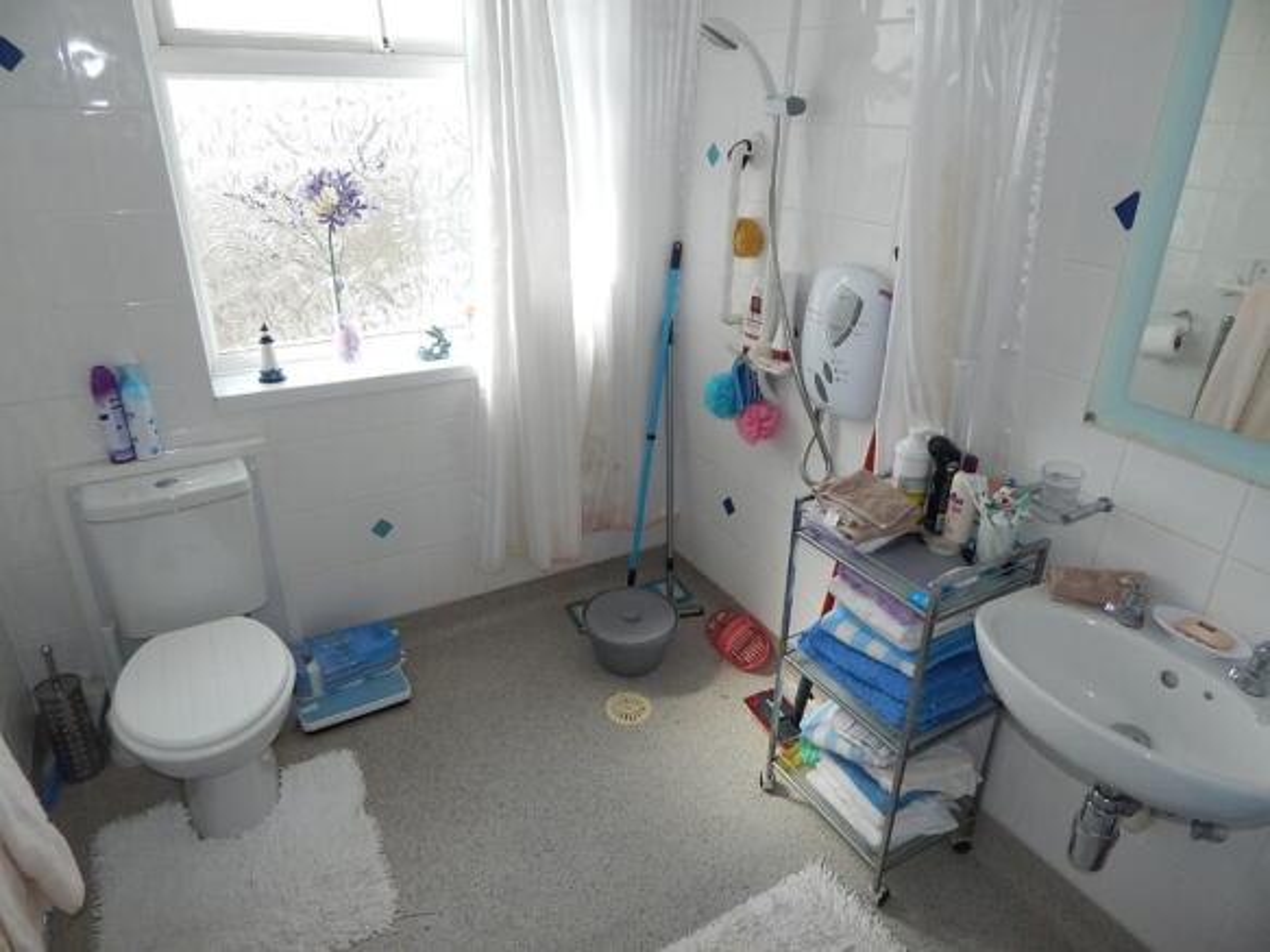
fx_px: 807
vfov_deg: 61.1
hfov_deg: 76.4
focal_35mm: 22
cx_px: 635
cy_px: 476
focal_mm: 4
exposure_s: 1/200
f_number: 3
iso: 125
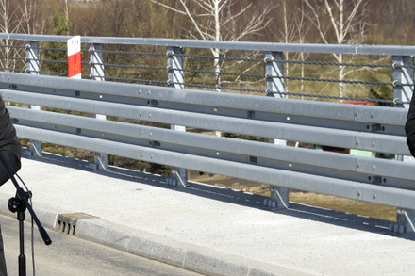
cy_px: 210
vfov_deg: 10.4
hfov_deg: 15.4
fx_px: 1509
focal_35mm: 131
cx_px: 25
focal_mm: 32
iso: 100
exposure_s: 1/400
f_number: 5.6
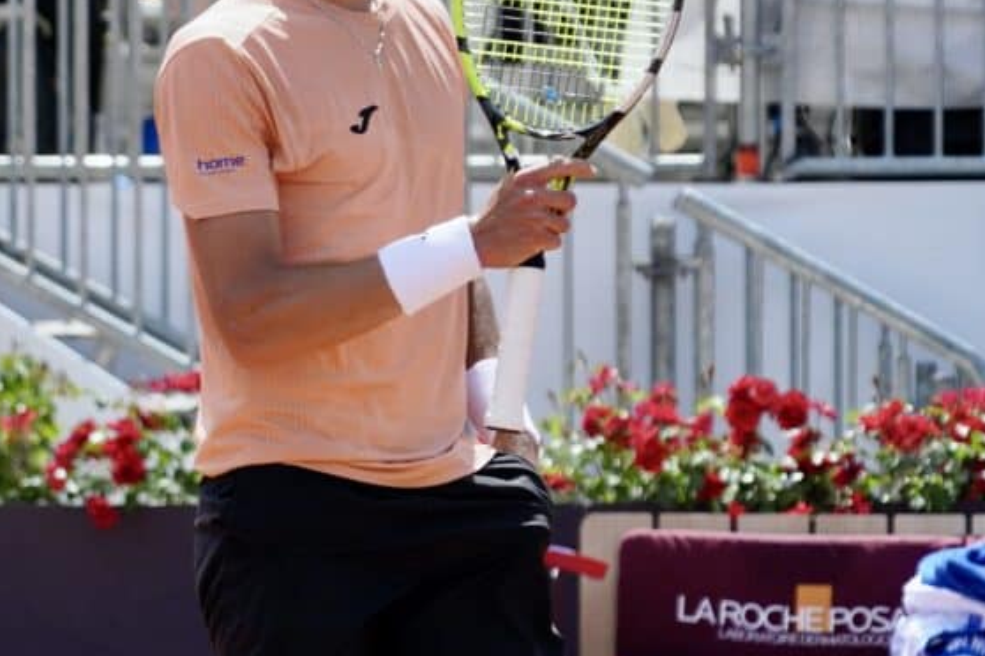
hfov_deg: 8.2
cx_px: 374
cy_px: 216
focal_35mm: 251
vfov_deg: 5.5
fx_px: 6867
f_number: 6.3
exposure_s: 1/2000
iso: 640
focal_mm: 163
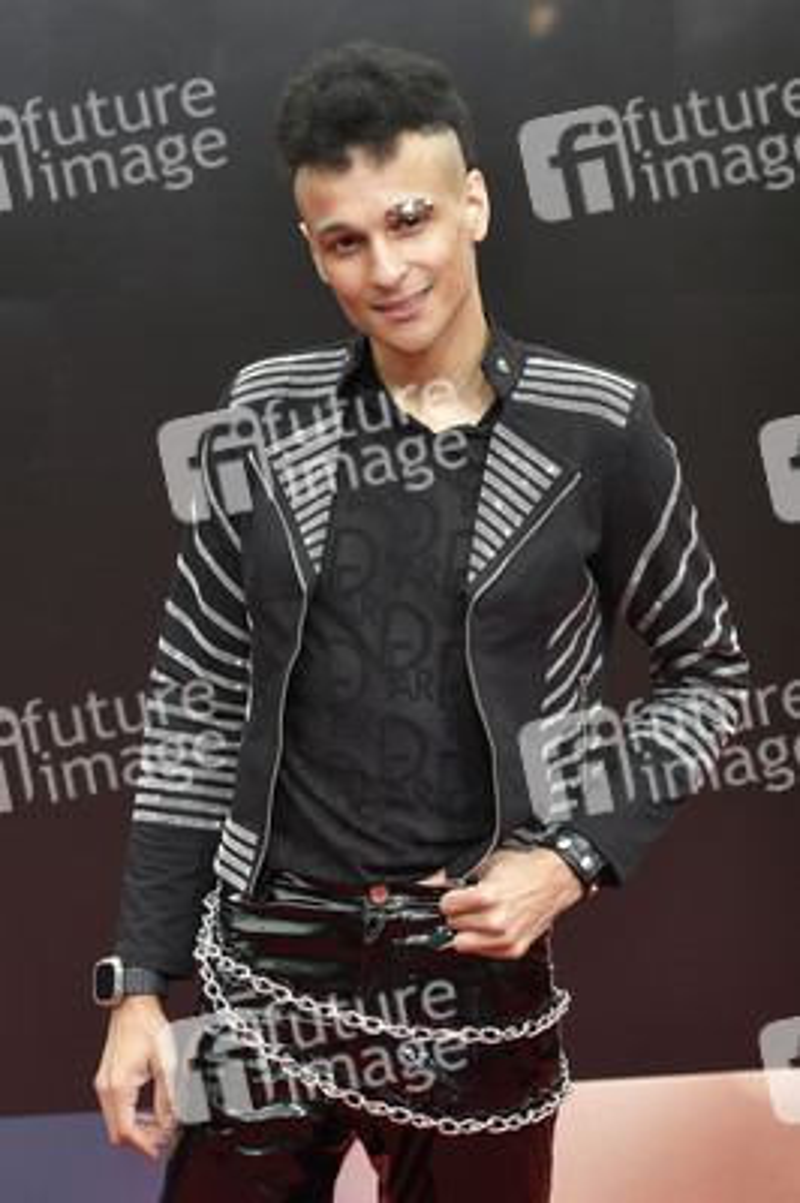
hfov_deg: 15.2
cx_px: 400
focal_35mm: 90
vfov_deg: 22.6
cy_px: 602
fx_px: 3005
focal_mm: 90
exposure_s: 1/200
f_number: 6.3
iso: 400
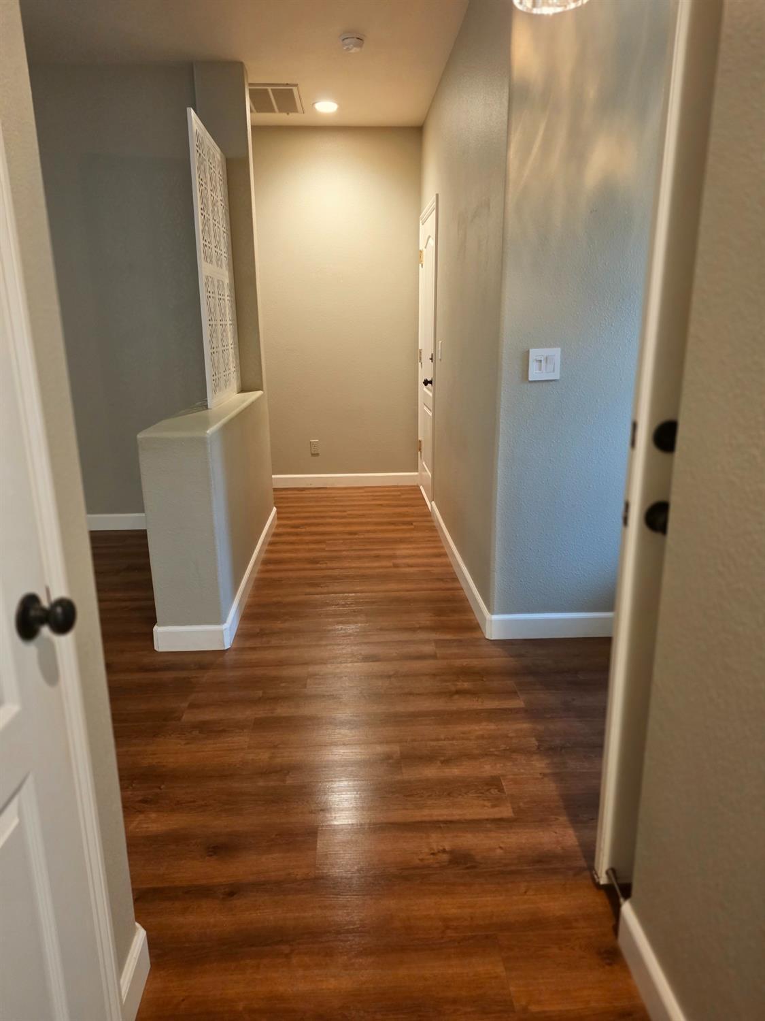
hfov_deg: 58.9
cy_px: 510
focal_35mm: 23
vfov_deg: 73.9
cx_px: 382
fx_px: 678
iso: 640
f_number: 1.7
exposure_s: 1/120
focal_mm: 6.25
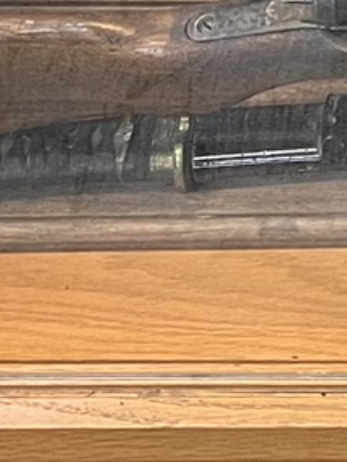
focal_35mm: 184
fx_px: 2457
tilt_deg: -44.4
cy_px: -460
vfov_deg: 10.0
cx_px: 1033
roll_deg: -2.4
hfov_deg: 7.2
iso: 160
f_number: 1.5
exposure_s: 1/60
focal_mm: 5.7
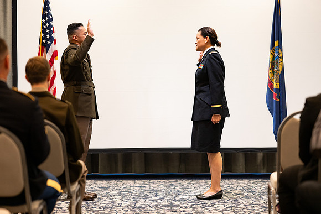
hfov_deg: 23.9
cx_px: 160
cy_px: 107
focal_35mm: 85
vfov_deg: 16.1
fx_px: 758
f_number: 1.8
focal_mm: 85
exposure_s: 1/125
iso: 640
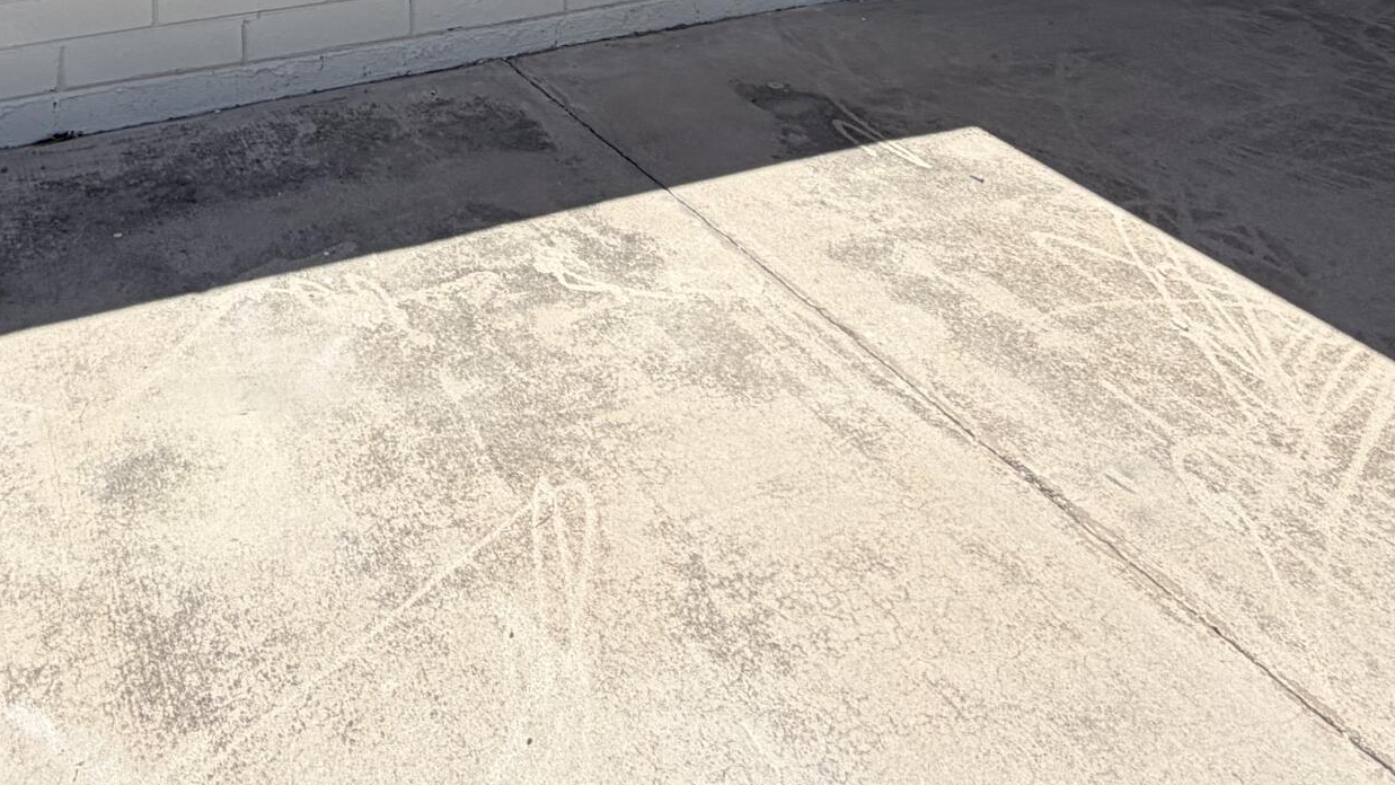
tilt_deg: -1.6
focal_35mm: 37
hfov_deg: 51.9
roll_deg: +0.7
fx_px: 1369
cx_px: 362
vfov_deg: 24.1
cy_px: -433
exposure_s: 1/820
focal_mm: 2.22
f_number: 2.2
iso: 20
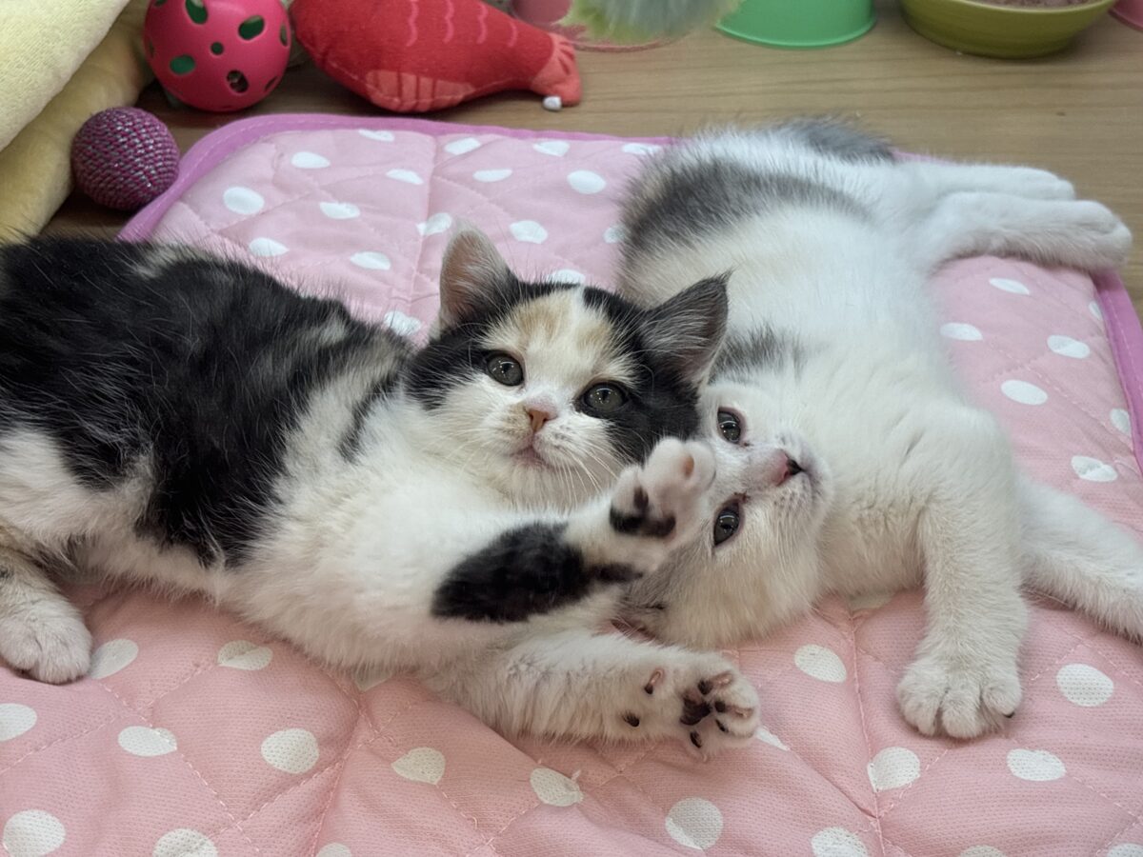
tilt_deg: -37.2
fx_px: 1717
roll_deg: -4.1
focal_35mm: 52
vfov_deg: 28.0
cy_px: 428
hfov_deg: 36.8
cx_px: 572
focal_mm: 5.96
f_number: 1.6
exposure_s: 1/50
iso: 25
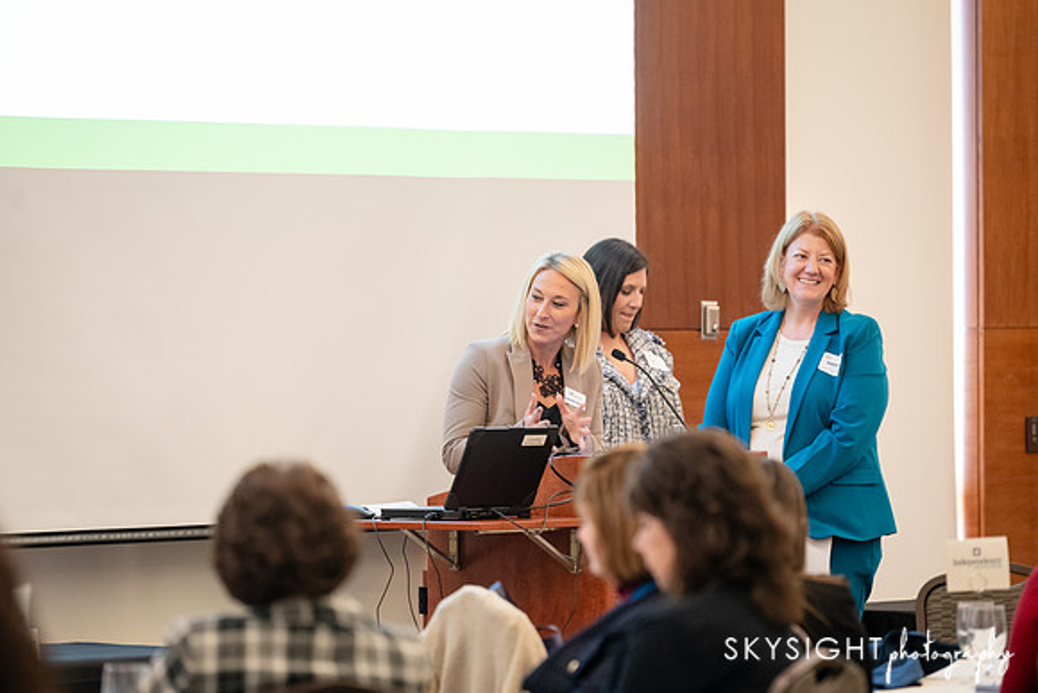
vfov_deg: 6.7
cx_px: 519
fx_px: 5888
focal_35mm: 204
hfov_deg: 10.1
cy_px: 346
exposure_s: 1/200
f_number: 3.5
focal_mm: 200
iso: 3200
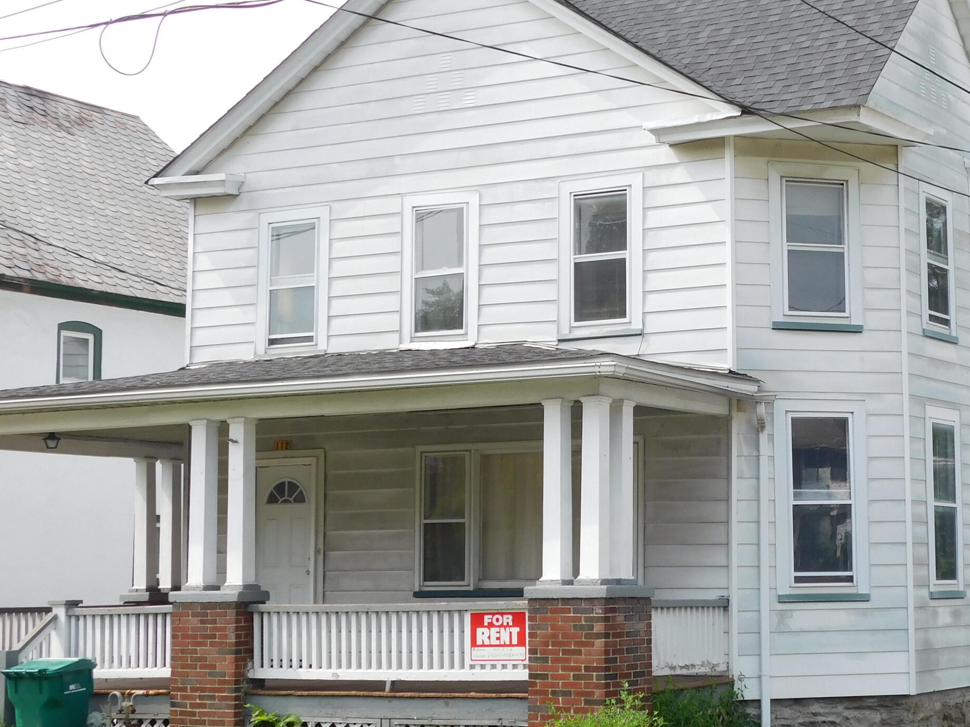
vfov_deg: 20.2
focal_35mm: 73
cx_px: 751
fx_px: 2046
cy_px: 325
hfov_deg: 26.3
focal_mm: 8
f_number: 3.7
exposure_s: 1/400
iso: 125
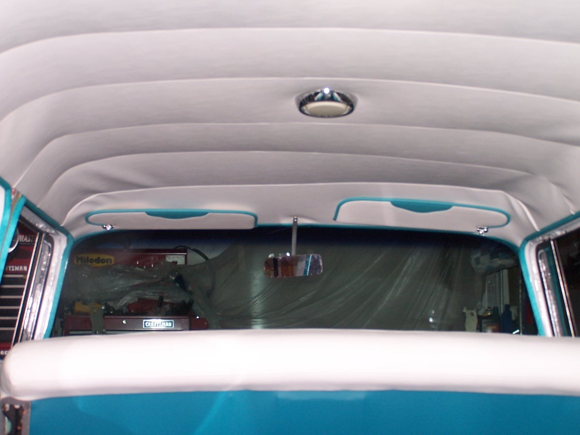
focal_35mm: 69
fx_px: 1156
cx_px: 290
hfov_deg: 28.2
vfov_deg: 21.3
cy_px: 218
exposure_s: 1/60
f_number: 3.2
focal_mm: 11.5
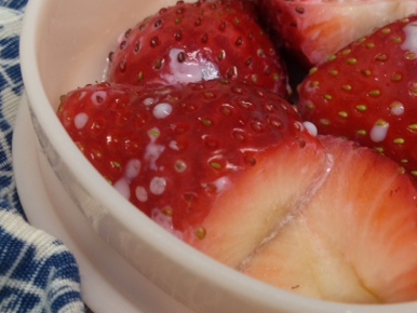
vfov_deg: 25.0
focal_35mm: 58
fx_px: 699
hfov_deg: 32.5
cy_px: 79
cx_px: 322
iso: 64
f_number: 2.4
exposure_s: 1/20
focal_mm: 4.28
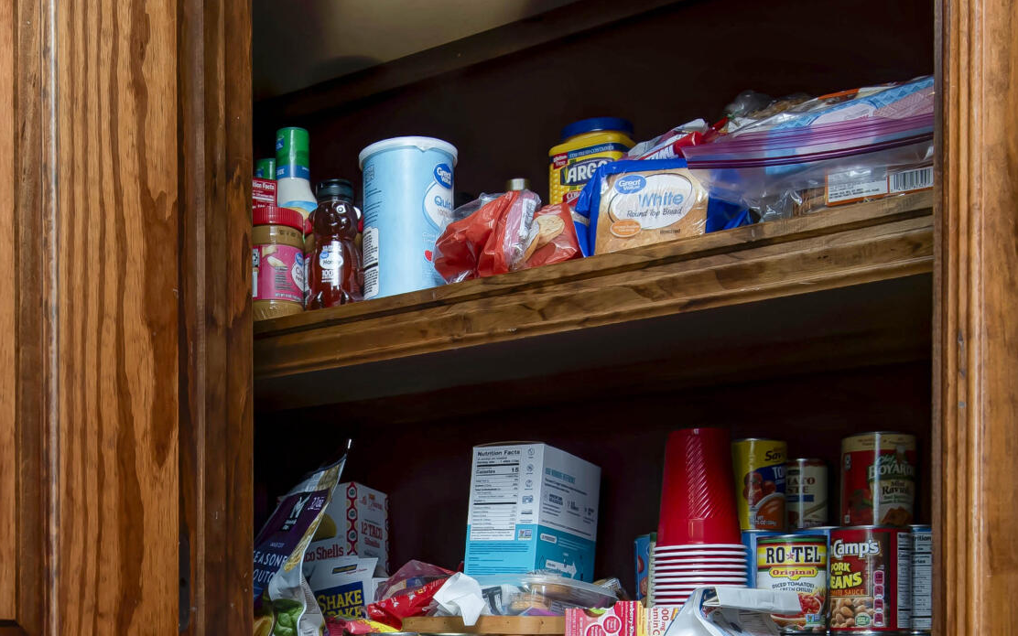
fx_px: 1221
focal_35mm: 44
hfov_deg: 44.5
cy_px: 629
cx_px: 330
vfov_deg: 27.6
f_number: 6.3
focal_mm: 16
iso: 320
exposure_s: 1/80
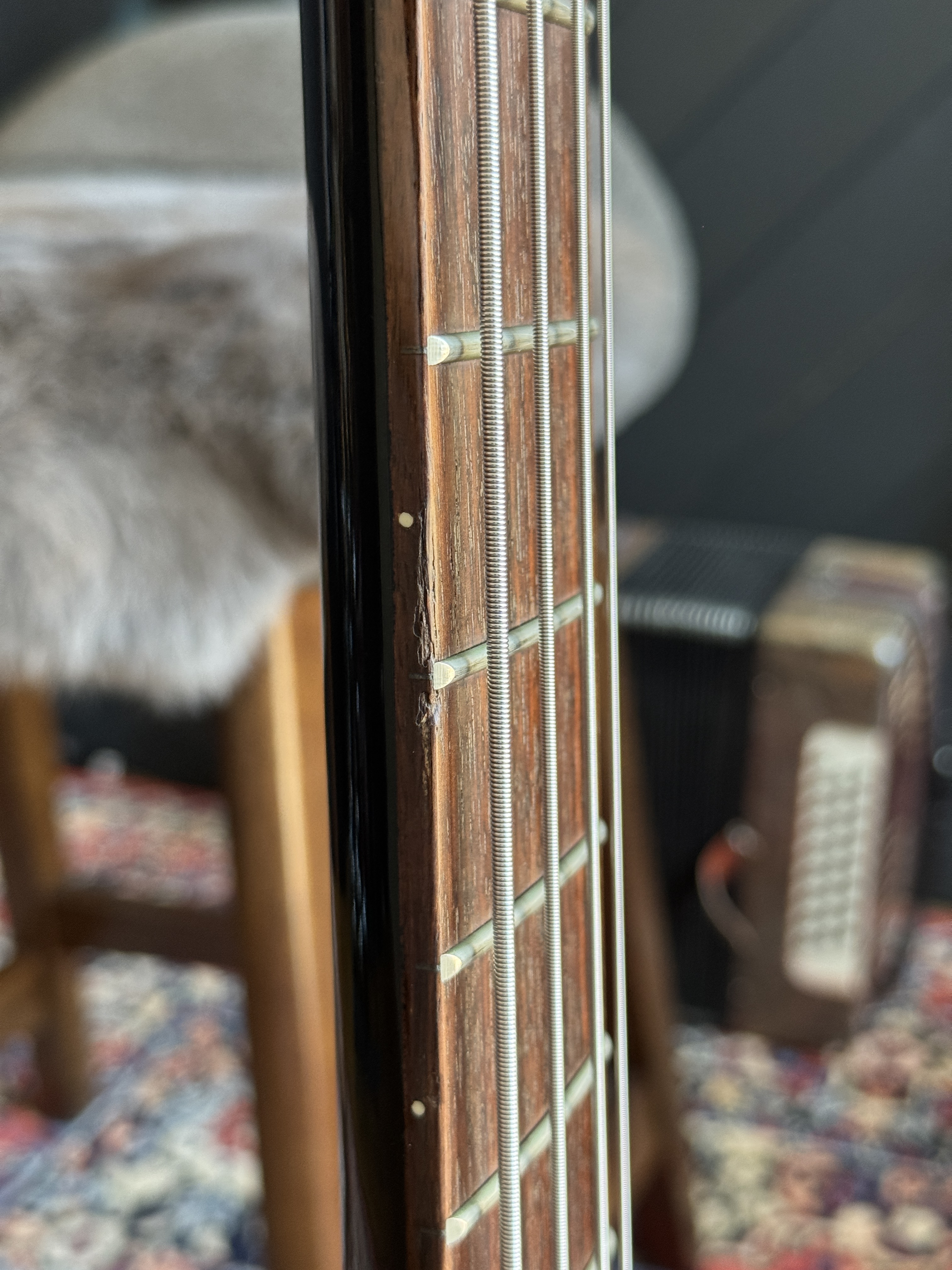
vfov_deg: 39.7
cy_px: 635
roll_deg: +0.6
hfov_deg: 30.3
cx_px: 476
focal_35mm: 48
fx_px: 1760
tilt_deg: -18.1
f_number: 1.78
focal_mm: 6.76
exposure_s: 1/60
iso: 250
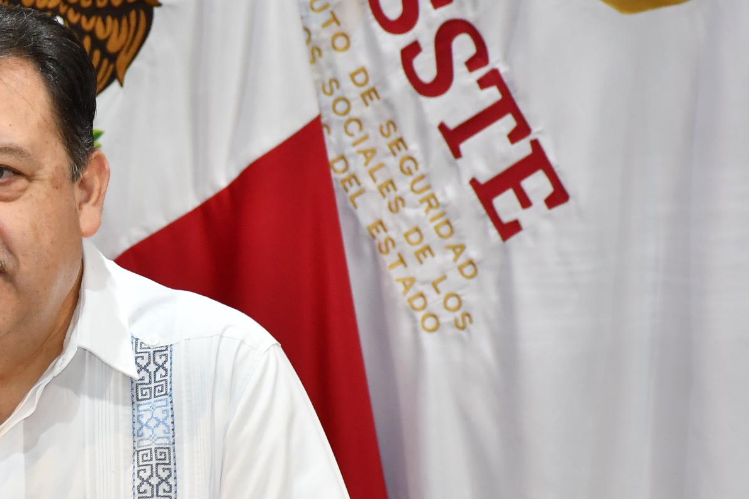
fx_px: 7301
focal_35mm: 351
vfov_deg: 3.9
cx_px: 24
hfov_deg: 5.9
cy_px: 364
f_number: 5.6
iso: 1250
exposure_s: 1/100
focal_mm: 100
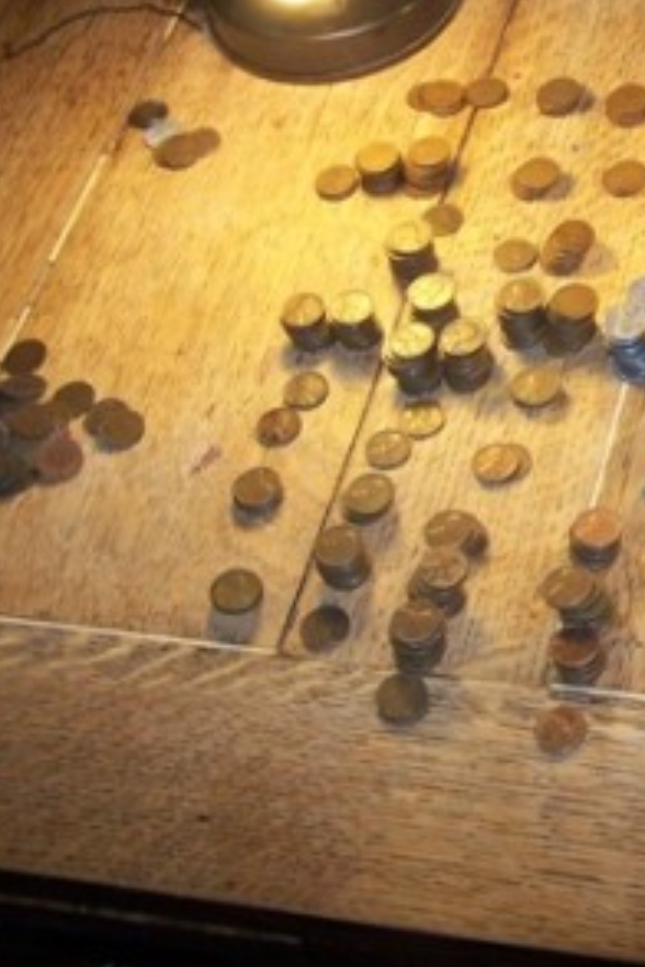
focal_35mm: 78
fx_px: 2096
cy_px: 347
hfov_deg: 16.7
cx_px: 803
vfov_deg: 25.9
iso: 140
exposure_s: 1/90
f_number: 2.8
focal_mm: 6.3
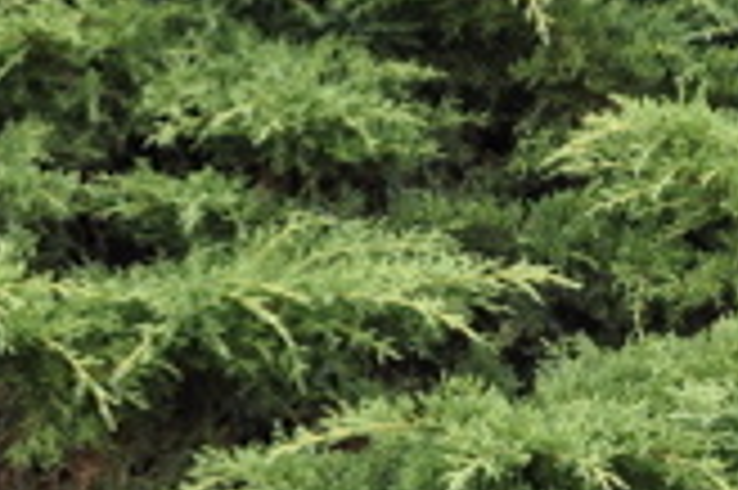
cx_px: 626
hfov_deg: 11.2
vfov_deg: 7.5
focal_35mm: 183
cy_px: 391
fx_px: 3757
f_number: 5.6
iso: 360
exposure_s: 1/125
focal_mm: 25
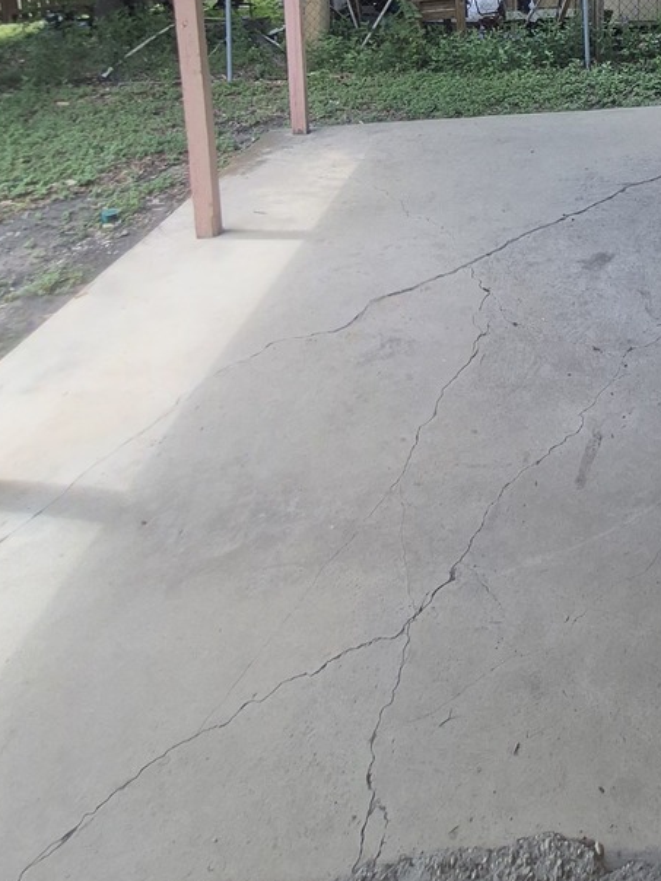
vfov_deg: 46.9
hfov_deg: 41.6
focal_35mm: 31
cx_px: 604
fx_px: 789
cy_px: -31
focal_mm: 1.74
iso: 40
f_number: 2.2
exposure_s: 1/194
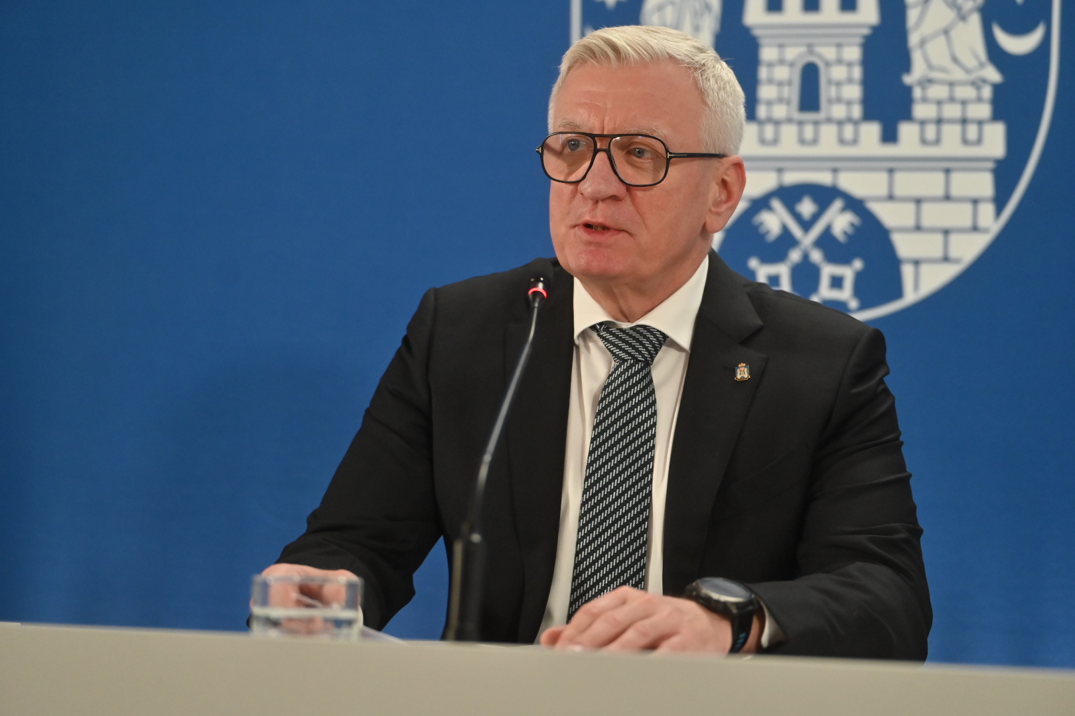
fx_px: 2926
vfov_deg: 14.0
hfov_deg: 20.8
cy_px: 358
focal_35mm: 98
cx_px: 538
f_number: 2.8
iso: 2200
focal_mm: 98
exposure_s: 1/400
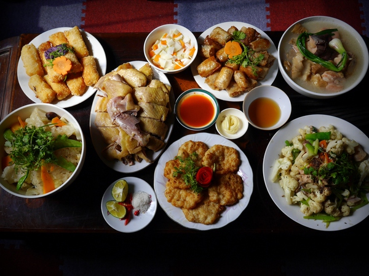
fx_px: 426
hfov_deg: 46.8
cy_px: 138
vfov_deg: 36.0
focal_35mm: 40
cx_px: 184
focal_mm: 20
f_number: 6.3
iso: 160
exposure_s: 1/100
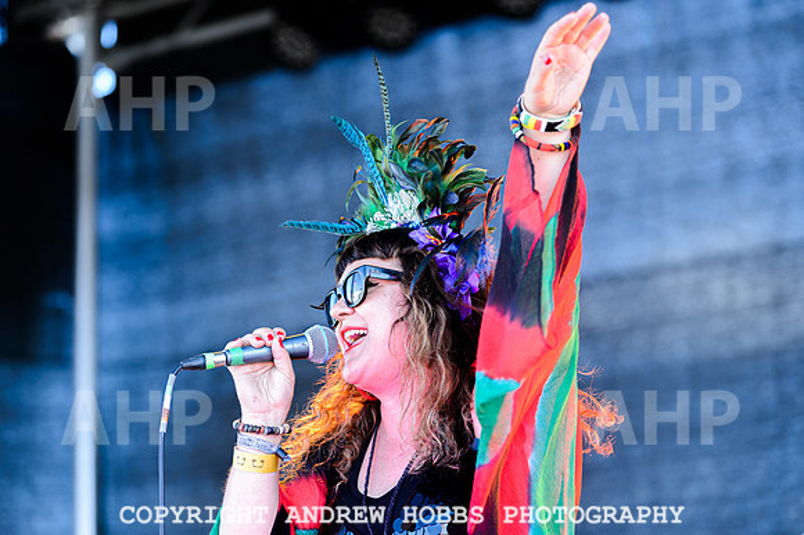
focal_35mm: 130
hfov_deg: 15.8
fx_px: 2902
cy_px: 268
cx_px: 402
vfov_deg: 10.5
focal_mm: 130
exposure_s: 1/500
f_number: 3.2
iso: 400
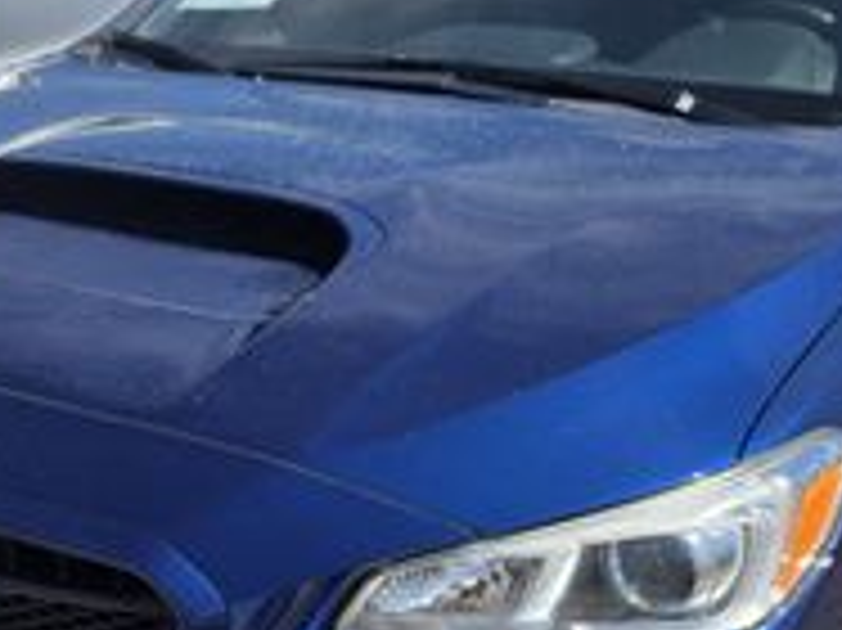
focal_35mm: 59
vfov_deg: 24.4
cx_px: 315
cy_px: 504
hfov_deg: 32.6
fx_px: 1434
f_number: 1.7
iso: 80
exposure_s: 1/7626
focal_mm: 6.3
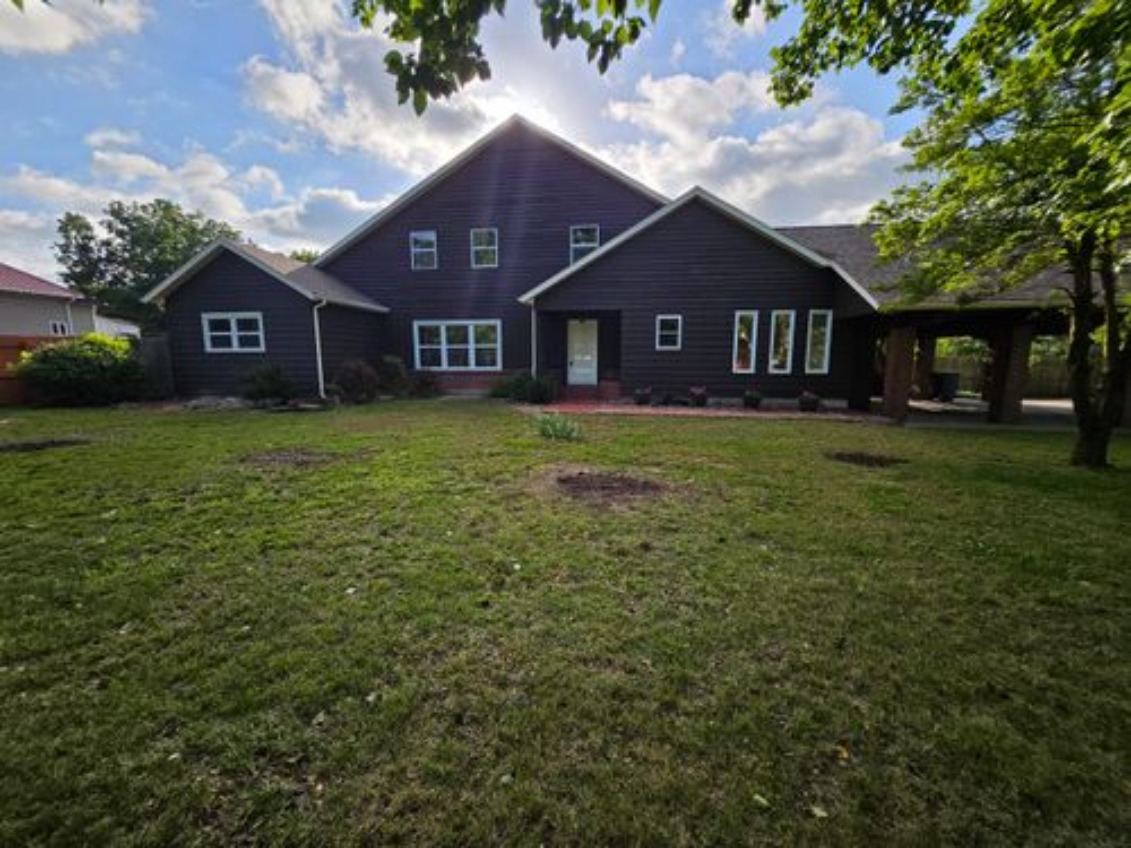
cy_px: 424
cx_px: 566
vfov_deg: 89.9
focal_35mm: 13
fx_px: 425
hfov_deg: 106.2
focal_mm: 1.74
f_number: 2.2
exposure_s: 1/673
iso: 32
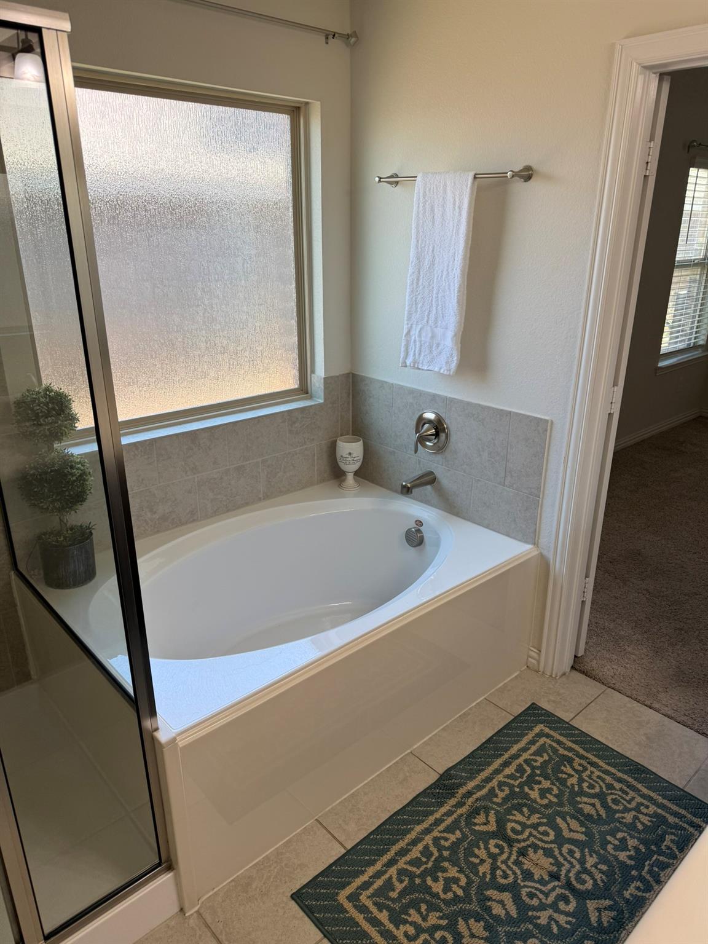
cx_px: 354
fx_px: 654
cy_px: 472
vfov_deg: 71.6
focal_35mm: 24
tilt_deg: -21.9
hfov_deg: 56.8
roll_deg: -0.3
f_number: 1.78
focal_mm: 6.76
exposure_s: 1/187
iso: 80
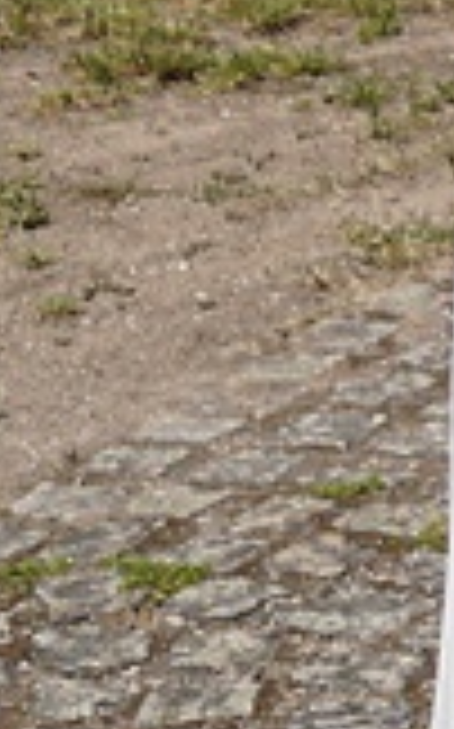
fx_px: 4938
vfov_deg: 8.2
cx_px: 1713
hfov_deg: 4.8
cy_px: -522
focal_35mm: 249
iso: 200
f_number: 4
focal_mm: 22
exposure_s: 1/2000
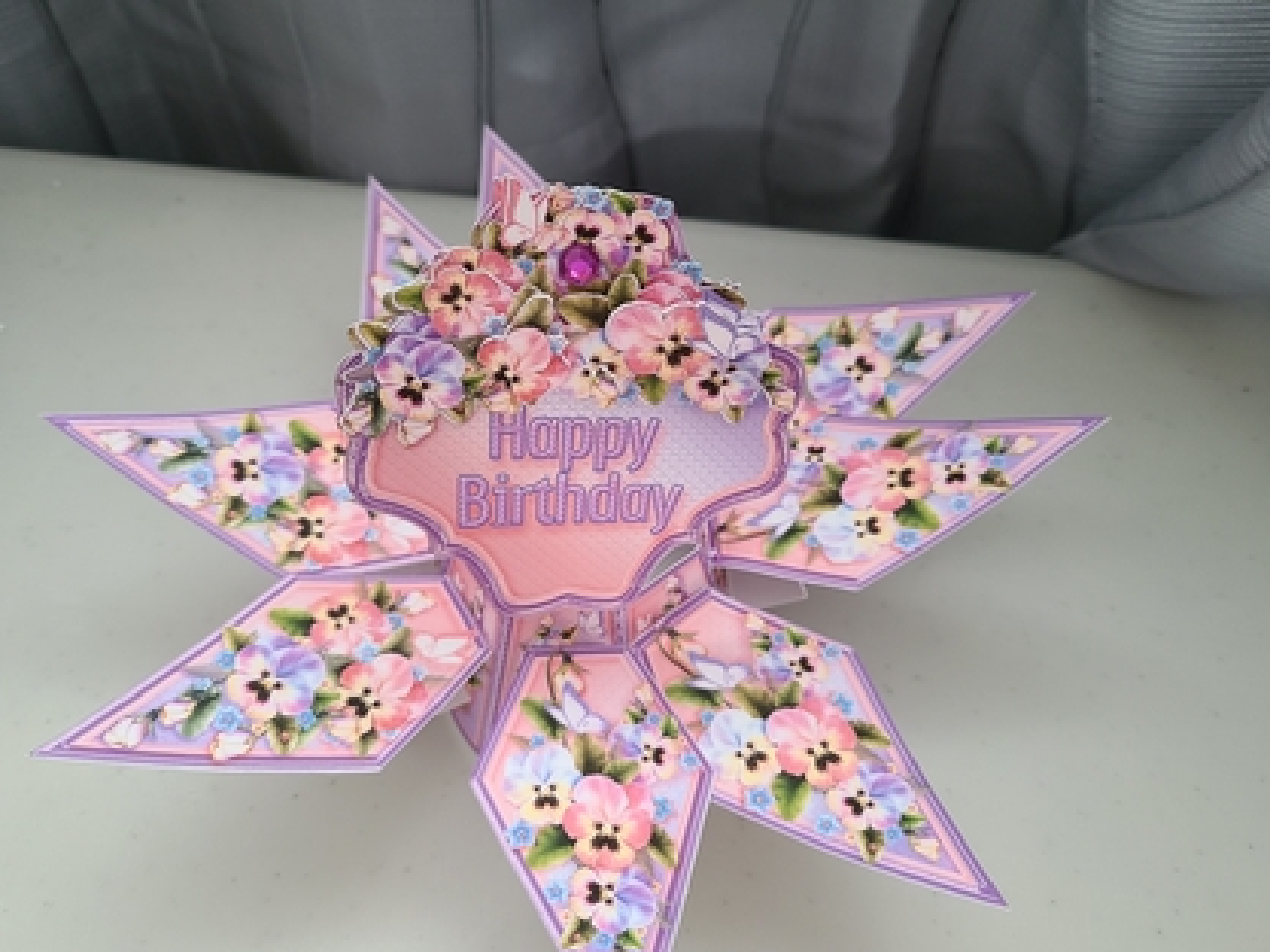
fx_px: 1027
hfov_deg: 63.4
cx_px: 602
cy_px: 470
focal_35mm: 28
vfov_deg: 49.7
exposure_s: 1/40
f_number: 1.8
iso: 500
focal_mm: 5.4
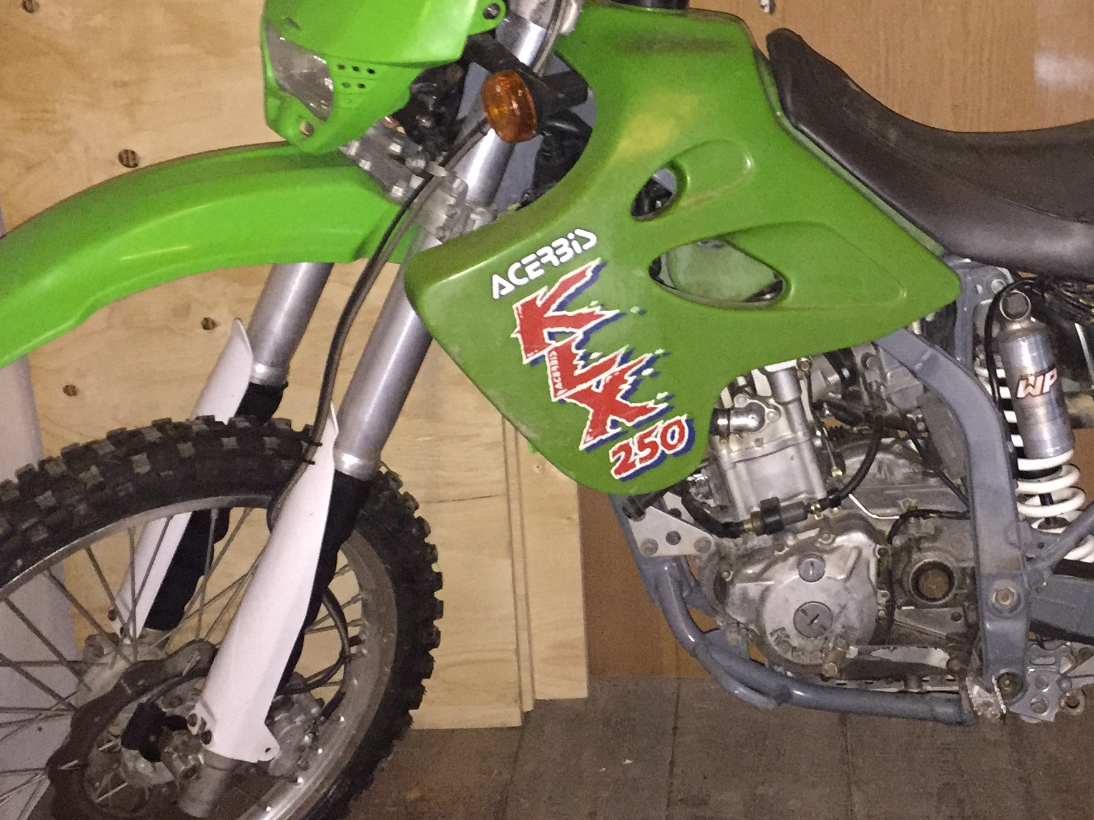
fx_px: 1707
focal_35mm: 54
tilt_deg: -21.4
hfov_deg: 34.9
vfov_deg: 27.0
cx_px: 789
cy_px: 330
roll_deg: +1.2
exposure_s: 1/17
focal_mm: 4.15
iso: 400
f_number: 2.2
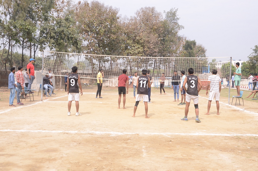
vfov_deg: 27.9
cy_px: 86
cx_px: 129
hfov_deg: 41.2
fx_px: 343
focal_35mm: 48
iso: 250
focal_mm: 32
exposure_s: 1/160
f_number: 10
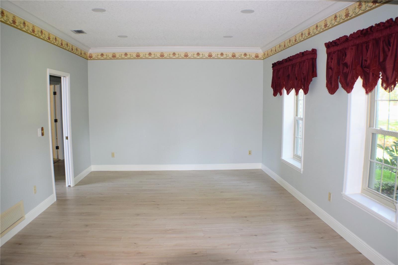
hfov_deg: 53.1
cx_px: 199
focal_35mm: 36
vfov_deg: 36.9
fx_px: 398
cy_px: 132
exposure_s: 1/80
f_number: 4.5
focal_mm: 24
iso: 800
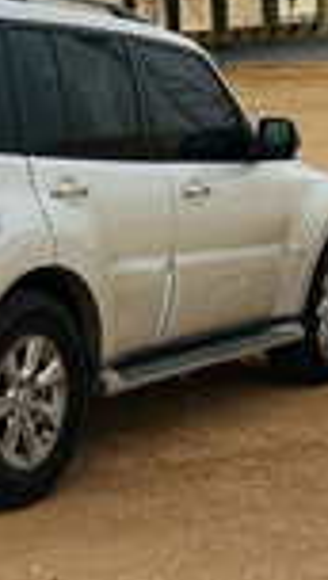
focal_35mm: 85
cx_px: -82
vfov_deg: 25.0
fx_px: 1308
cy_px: 261
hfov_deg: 13.8
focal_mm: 5.7
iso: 500
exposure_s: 1/60
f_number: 1.5
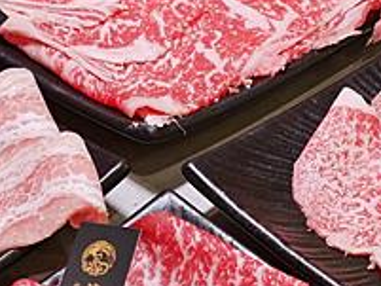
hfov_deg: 7.9
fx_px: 2742
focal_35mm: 249
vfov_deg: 6.0
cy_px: 99
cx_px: 385
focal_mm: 25
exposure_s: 1/80
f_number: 1.8
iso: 200
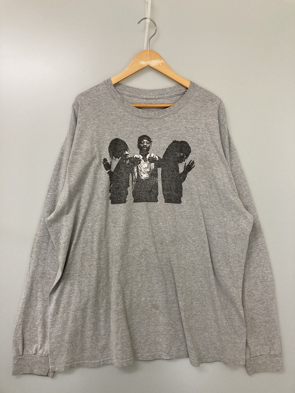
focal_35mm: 28
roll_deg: -1.4
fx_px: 318
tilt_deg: -18.3
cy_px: 196
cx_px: 148
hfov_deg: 49.7
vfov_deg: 63.5
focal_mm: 3.99
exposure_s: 1/50
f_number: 1.8
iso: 125
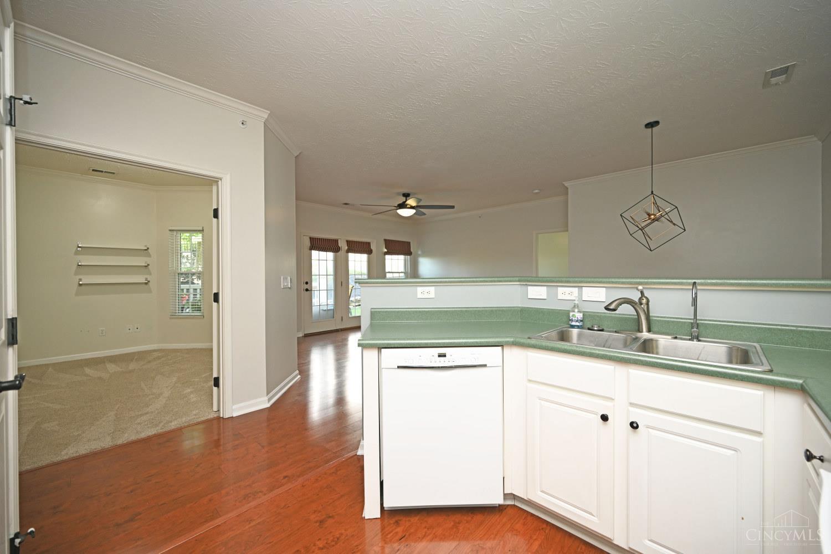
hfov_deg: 104.3
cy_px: 277
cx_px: 416
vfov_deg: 81.2
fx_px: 323
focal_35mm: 14
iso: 320
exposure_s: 1/60
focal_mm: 14
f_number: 4
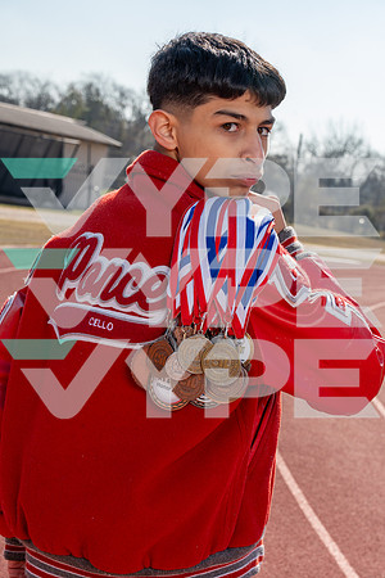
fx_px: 1123
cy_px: 289
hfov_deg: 19.5
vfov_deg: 28.8
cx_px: 192
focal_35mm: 70
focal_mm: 70
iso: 125
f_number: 9
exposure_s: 1/200
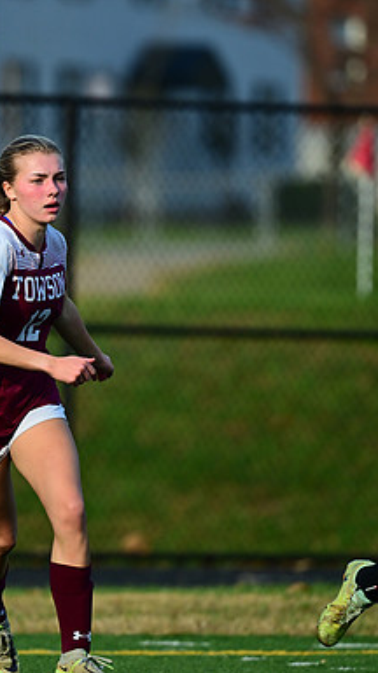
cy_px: 336
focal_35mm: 790
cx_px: -19
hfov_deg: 1.5
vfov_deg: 2.7
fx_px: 14105
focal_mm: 500
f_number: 5.6
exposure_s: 1/2000
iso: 1000
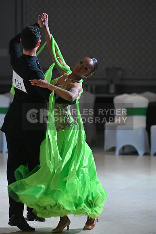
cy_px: 117
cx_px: 78
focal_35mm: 200
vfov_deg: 10.3
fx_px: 1299
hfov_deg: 6.9
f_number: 5
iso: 1800
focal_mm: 200
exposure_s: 1/400
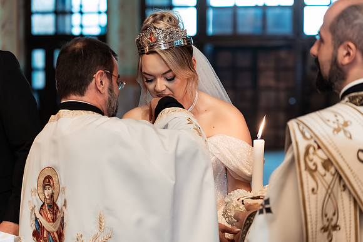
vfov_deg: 14.4
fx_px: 962
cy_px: 121
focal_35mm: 95
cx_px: 171
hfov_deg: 21.4
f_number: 3.5
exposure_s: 1/250
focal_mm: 90
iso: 3200
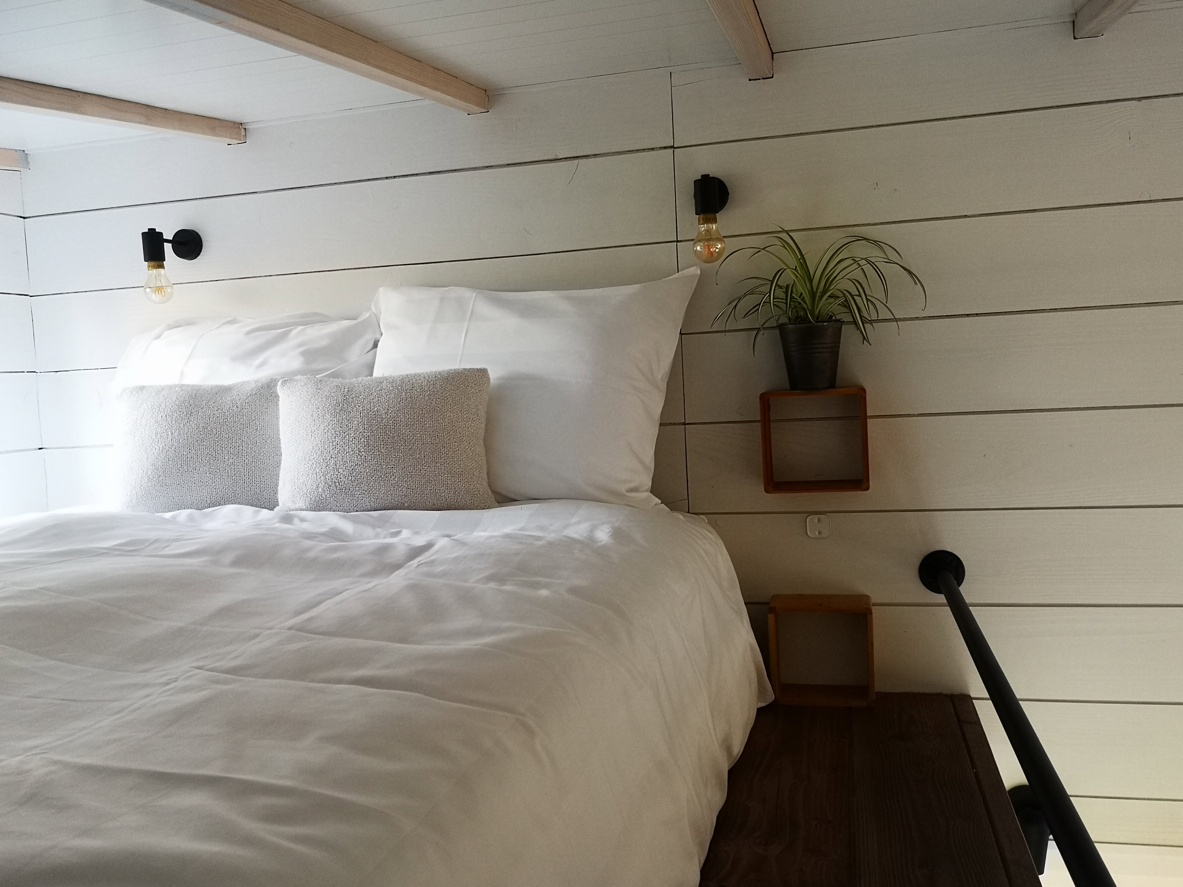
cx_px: 592
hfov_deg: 63.4
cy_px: 444
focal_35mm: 28
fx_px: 957
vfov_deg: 49.7
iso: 200
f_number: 1.8
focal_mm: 3.95
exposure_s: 1/50
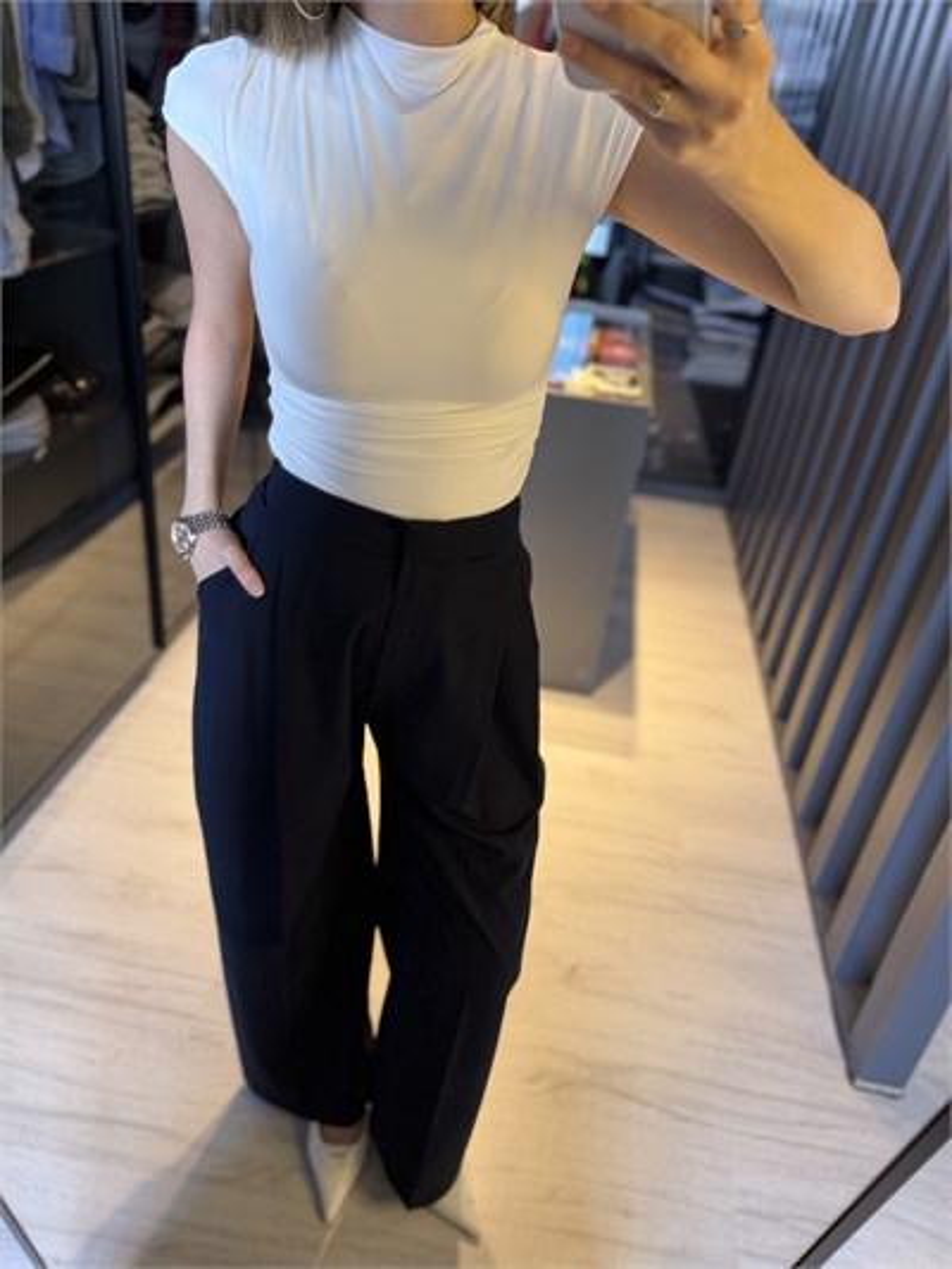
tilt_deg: -49.7
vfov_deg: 71.6
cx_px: 476
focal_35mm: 24
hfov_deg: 56.8
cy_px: 634
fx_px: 880
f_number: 1.78
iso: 200
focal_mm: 6.76
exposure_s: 1/118
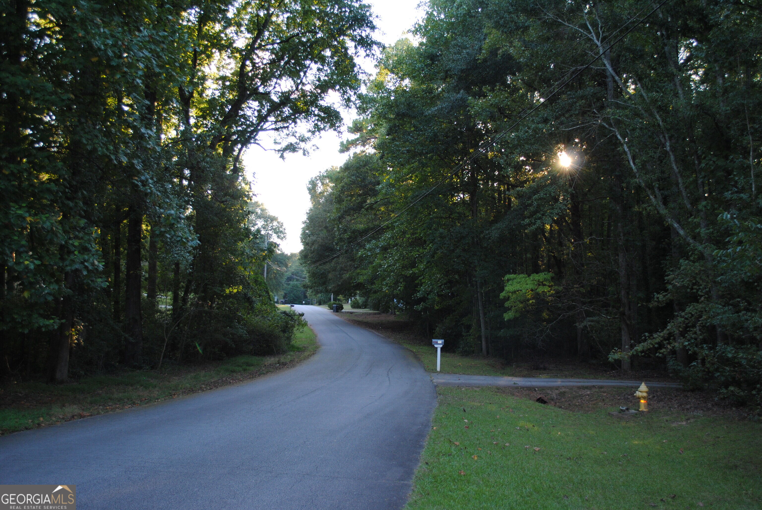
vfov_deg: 37.0
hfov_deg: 53.1
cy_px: 255
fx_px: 763
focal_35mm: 36
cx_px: 381
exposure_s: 1/60
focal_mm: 24
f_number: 4
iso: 200
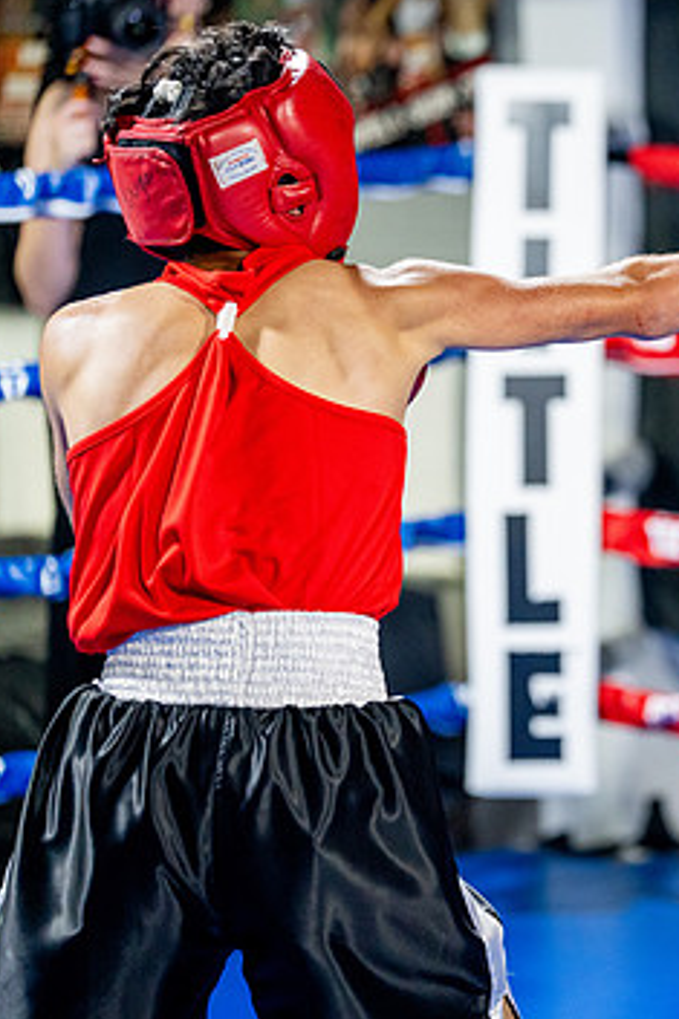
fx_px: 4559
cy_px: 469
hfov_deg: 8.4
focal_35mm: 161
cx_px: 751
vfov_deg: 12.8
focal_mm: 98
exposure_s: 1/800
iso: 4000
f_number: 2
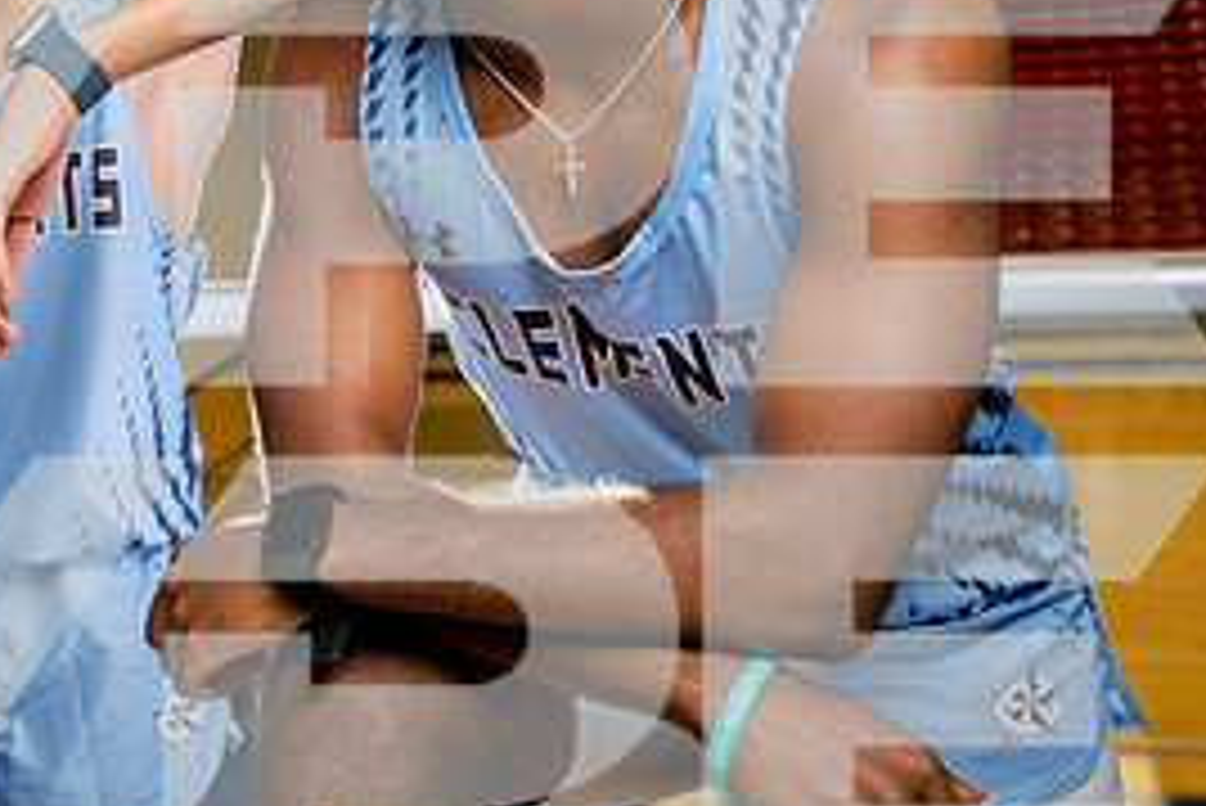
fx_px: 2681
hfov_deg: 24.5
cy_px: 151
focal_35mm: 80
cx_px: 90
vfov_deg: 16.9
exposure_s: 1/250
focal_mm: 37
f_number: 5
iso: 800
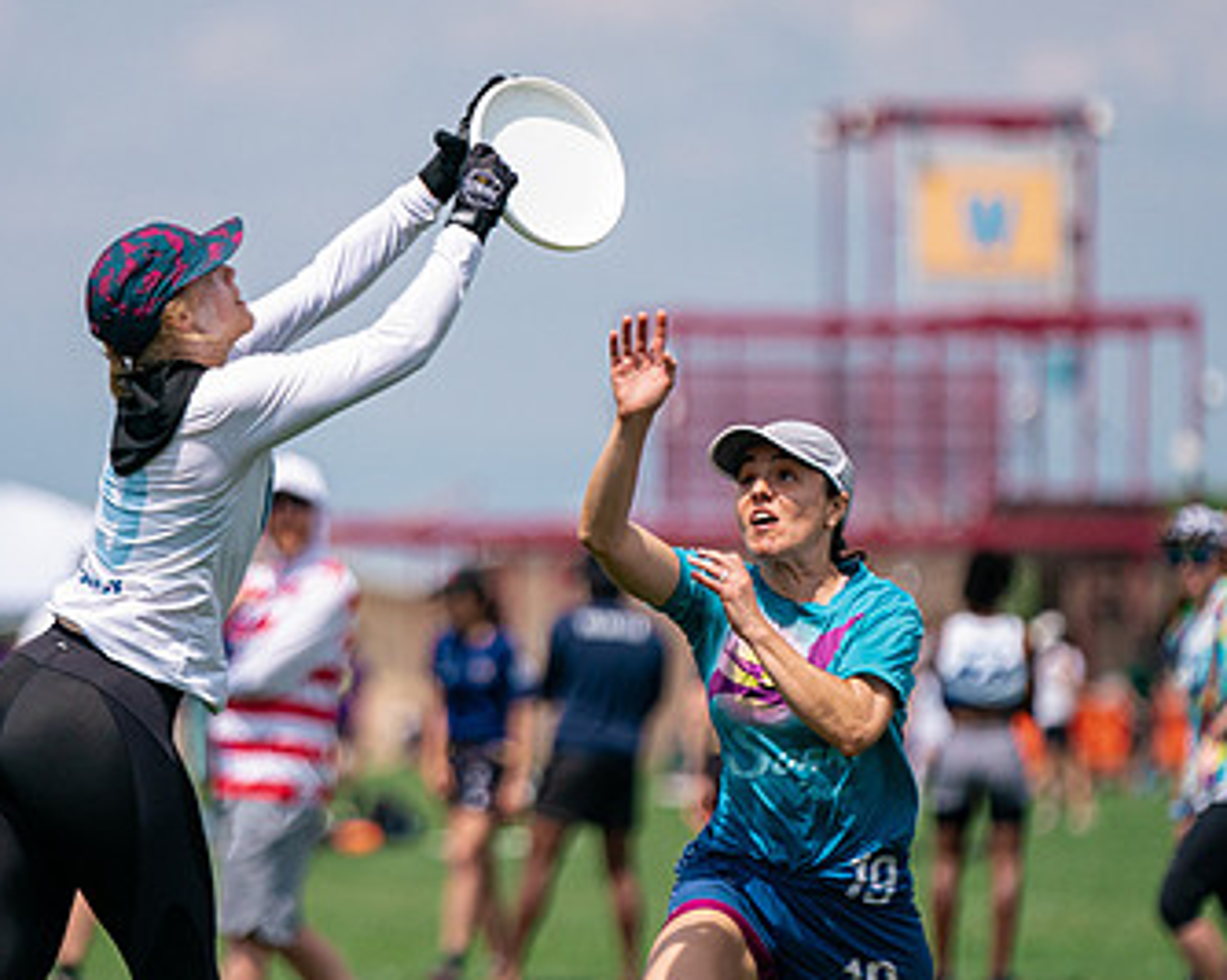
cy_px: 411
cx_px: 348
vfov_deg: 3.7
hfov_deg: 4.7
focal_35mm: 413
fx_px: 14993
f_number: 2.8
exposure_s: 1/16000
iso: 640
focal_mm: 200
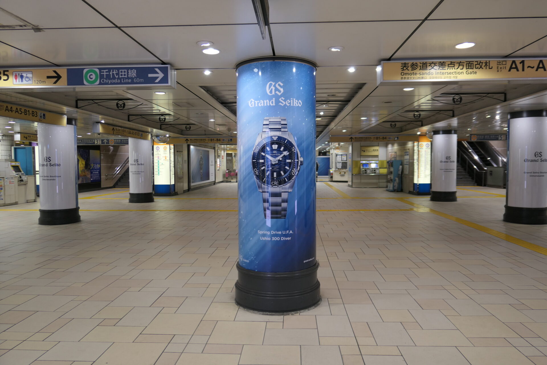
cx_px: 274
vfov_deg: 53.1
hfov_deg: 73.7
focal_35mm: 24
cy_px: 182
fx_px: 365
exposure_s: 1/125
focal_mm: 8.8
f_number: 1.6
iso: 125
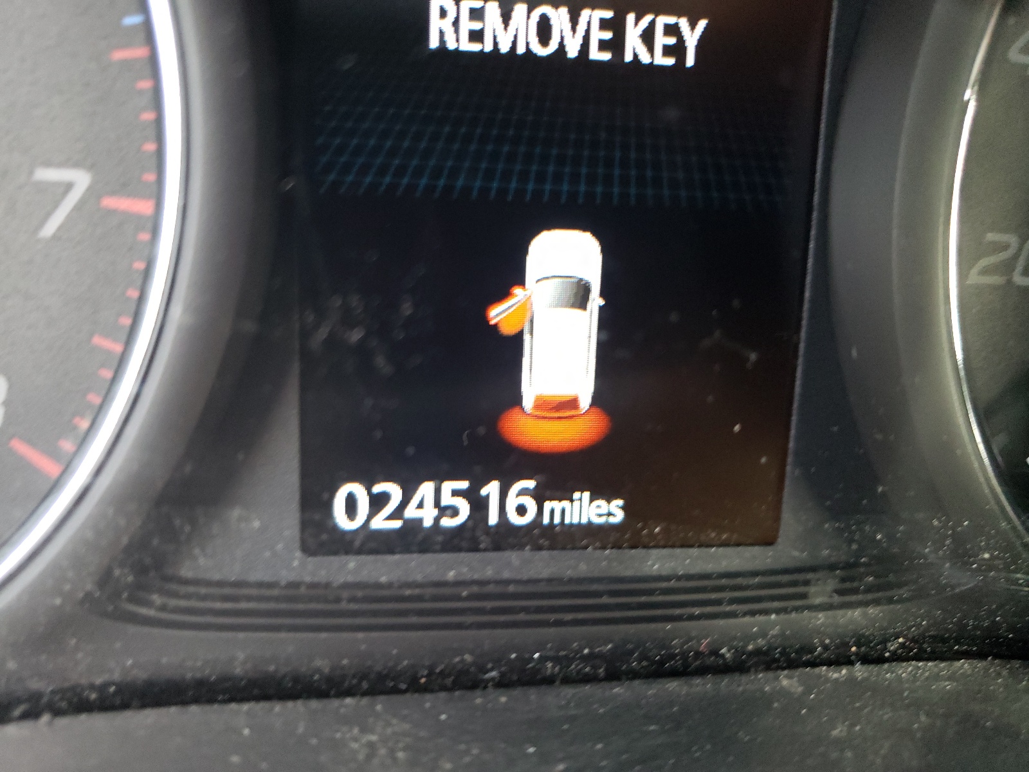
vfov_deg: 53.1
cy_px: 386
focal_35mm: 26
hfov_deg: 67.3
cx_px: 514
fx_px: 773
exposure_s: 1/50
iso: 327
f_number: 1.5
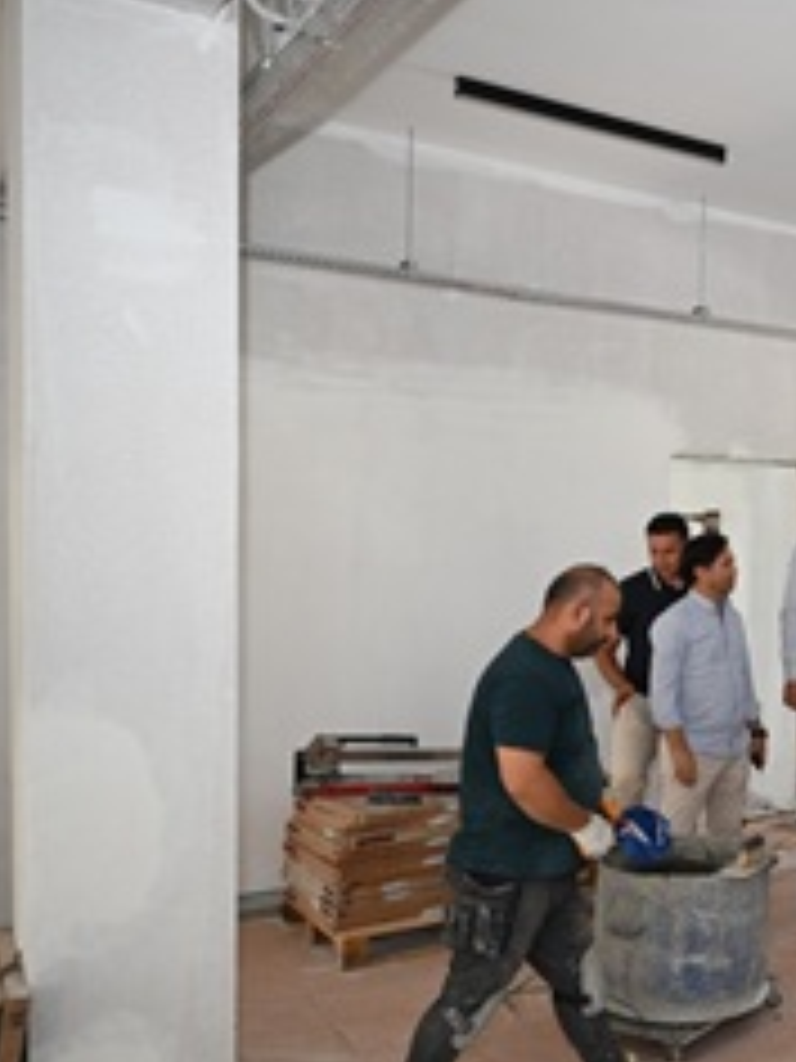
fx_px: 1196
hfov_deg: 32.8
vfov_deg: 47.8
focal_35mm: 39
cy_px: 590
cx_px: 850
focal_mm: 24
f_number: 2.8
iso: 800
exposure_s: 1/200
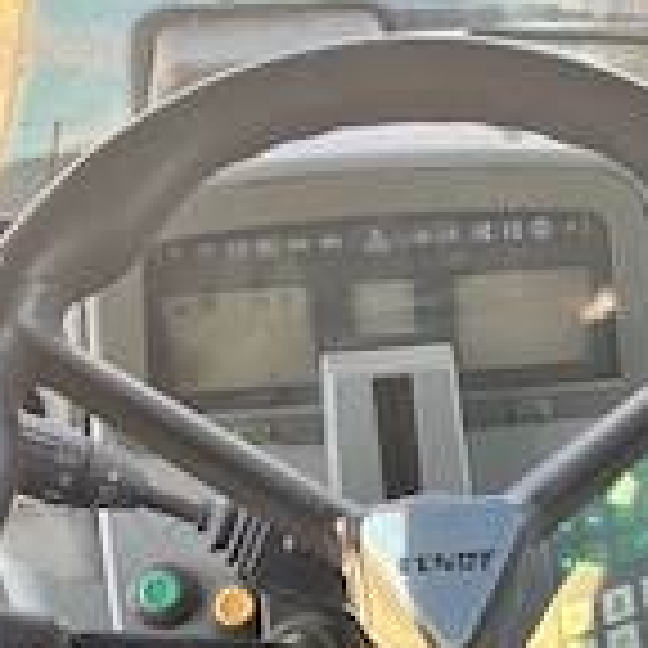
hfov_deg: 26.4
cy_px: 626
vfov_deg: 25.7
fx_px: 1355
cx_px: 513
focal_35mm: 64
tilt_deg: -46.3
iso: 64
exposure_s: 1/121
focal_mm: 5.96
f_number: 1.6
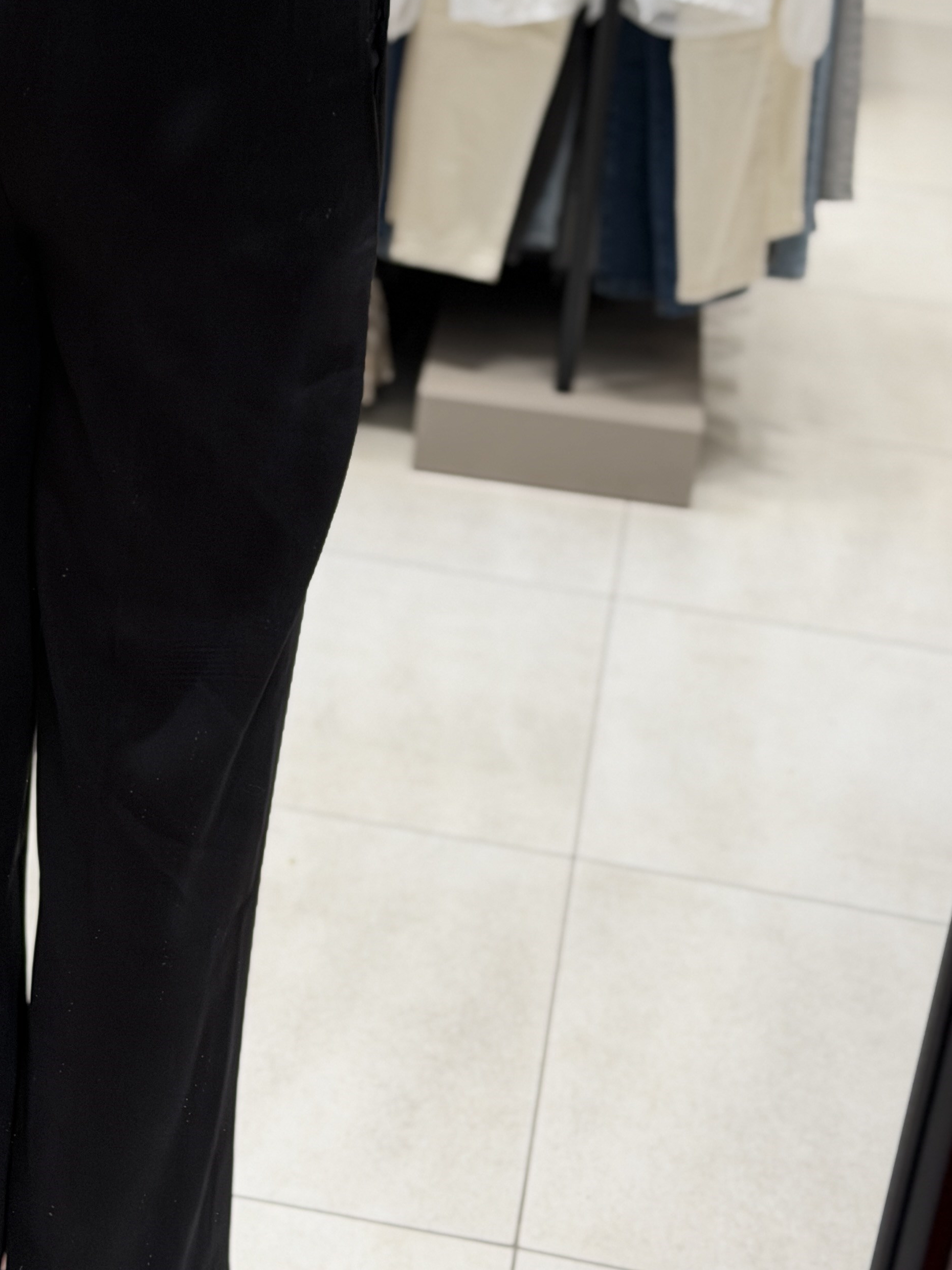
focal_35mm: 78
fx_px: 2860
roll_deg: -5.1
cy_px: 492
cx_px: 272
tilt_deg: -38.9
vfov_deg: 25.0
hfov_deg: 18.8
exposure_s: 1/100
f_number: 1.78
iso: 50
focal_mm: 6.76
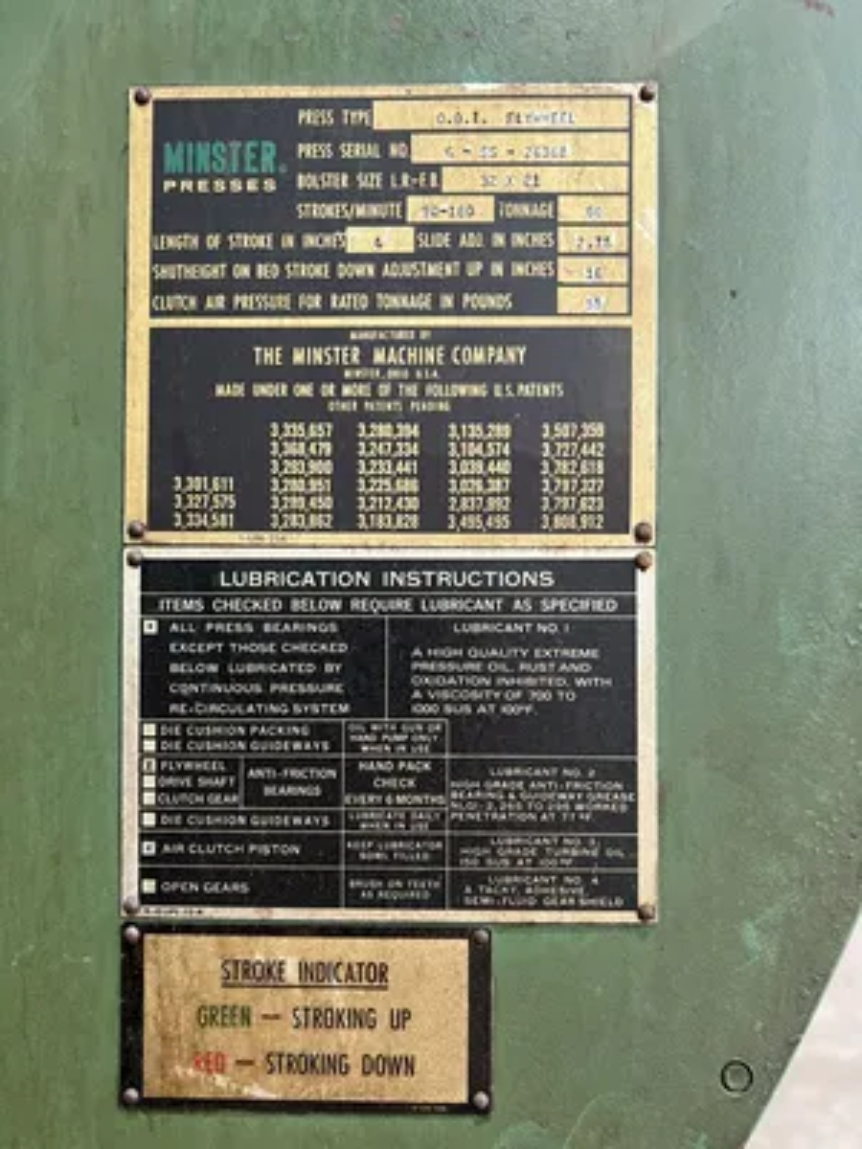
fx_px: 863
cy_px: 574
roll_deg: -0.3
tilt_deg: +1.1
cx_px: 431
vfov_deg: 67.3
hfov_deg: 53.1
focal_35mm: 26
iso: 125
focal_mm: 5.7
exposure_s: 1/88
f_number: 1.5
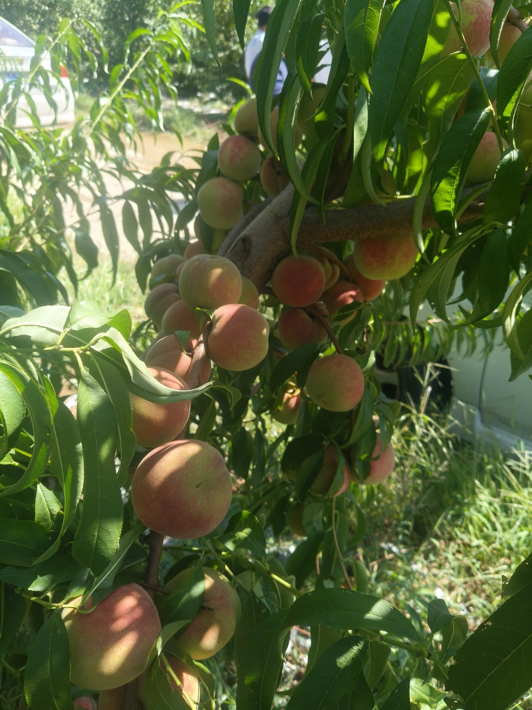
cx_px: 266
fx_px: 533
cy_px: 355
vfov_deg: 67.3
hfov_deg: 53.1
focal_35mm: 26
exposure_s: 1/1024
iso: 80
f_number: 1.8
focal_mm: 4.84
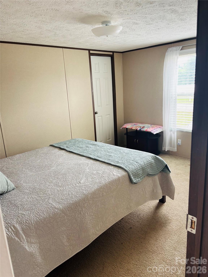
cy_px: 138
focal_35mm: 26
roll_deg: +2.7
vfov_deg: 67.3
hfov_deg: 53.1
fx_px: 208
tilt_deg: -13.7
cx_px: 104
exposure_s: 1/117
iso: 125
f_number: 1.6
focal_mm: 5.96
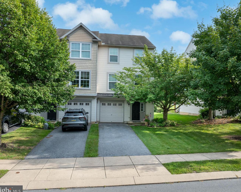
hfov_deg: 66.0
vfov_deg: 54.9
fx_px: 185
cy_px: 96
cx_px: 124
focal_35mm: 26
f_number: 7.1
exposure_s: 1/240
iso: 100
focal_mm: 12.29
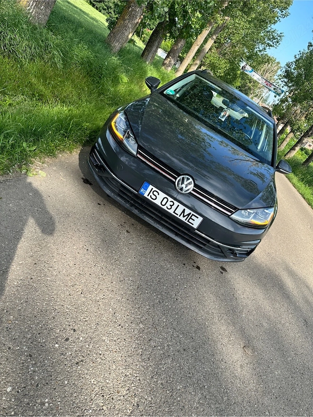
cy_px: 208
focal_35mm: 24
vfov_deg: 71.6
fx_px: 289
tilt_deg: -24.2
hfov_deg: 56.8
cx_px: 156
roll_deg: -33.0
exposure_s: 1/1119
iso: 80
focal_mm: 6.86
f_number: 1.78
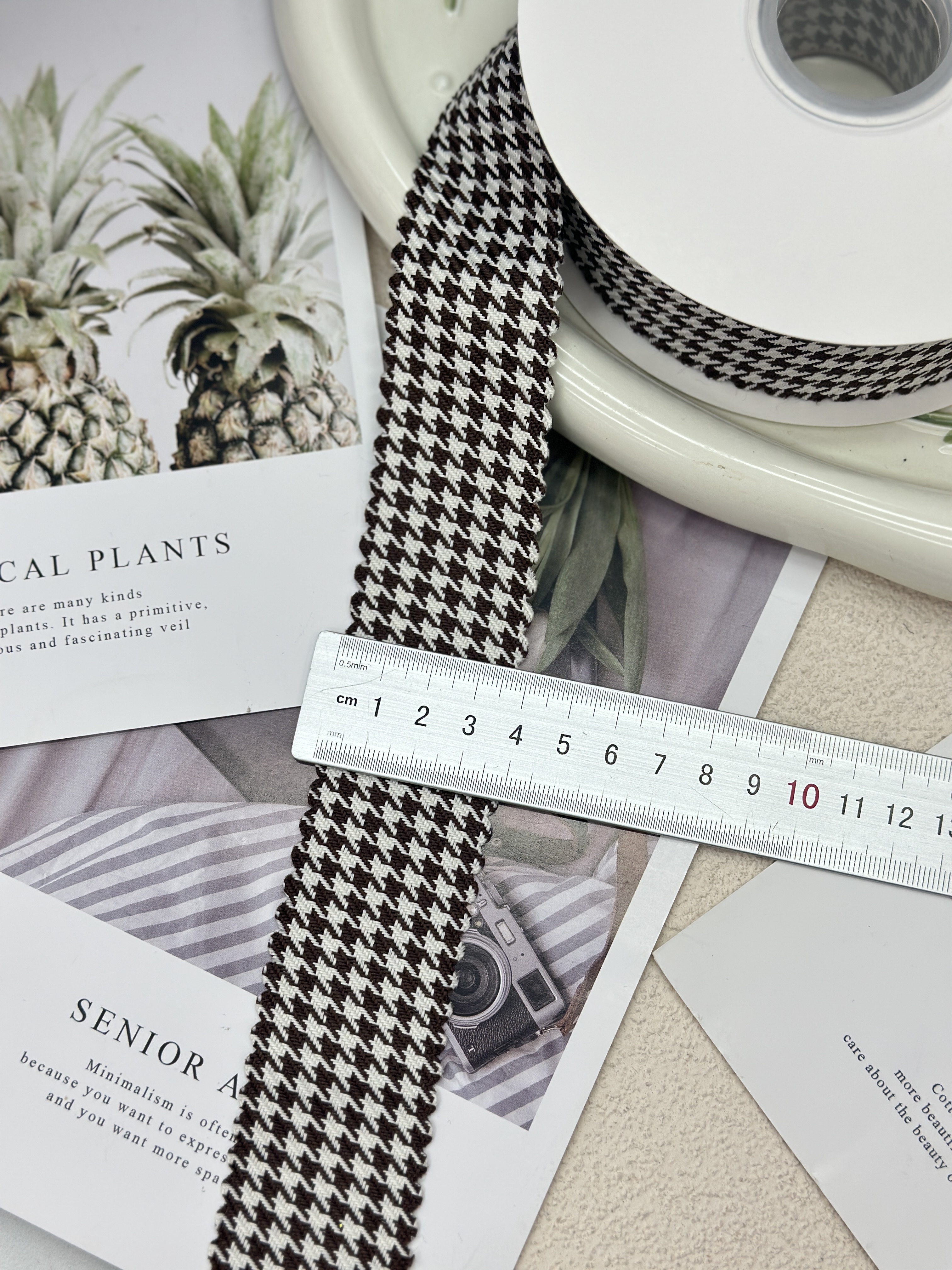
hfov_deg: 30.3
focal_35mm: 48
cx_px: 476
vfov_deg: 39.7
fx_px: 1760
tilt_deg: -76.5
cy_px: 635
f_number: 1.78
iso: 80
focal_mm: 6.86
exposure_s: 1/210
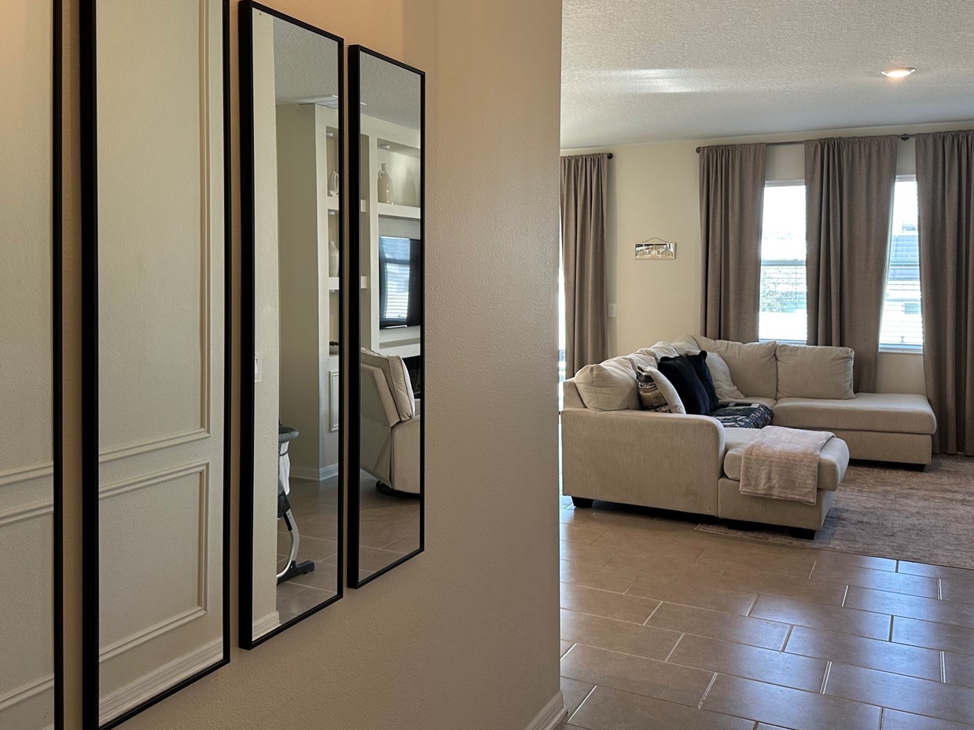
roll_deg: -0.7
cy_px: 285
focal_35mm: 31
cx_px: 452
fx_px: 872
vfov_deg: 45.1
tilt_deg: -0.9
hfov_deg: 58.3
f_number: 1.78
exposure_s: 1/60
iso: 125
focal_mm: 6.86
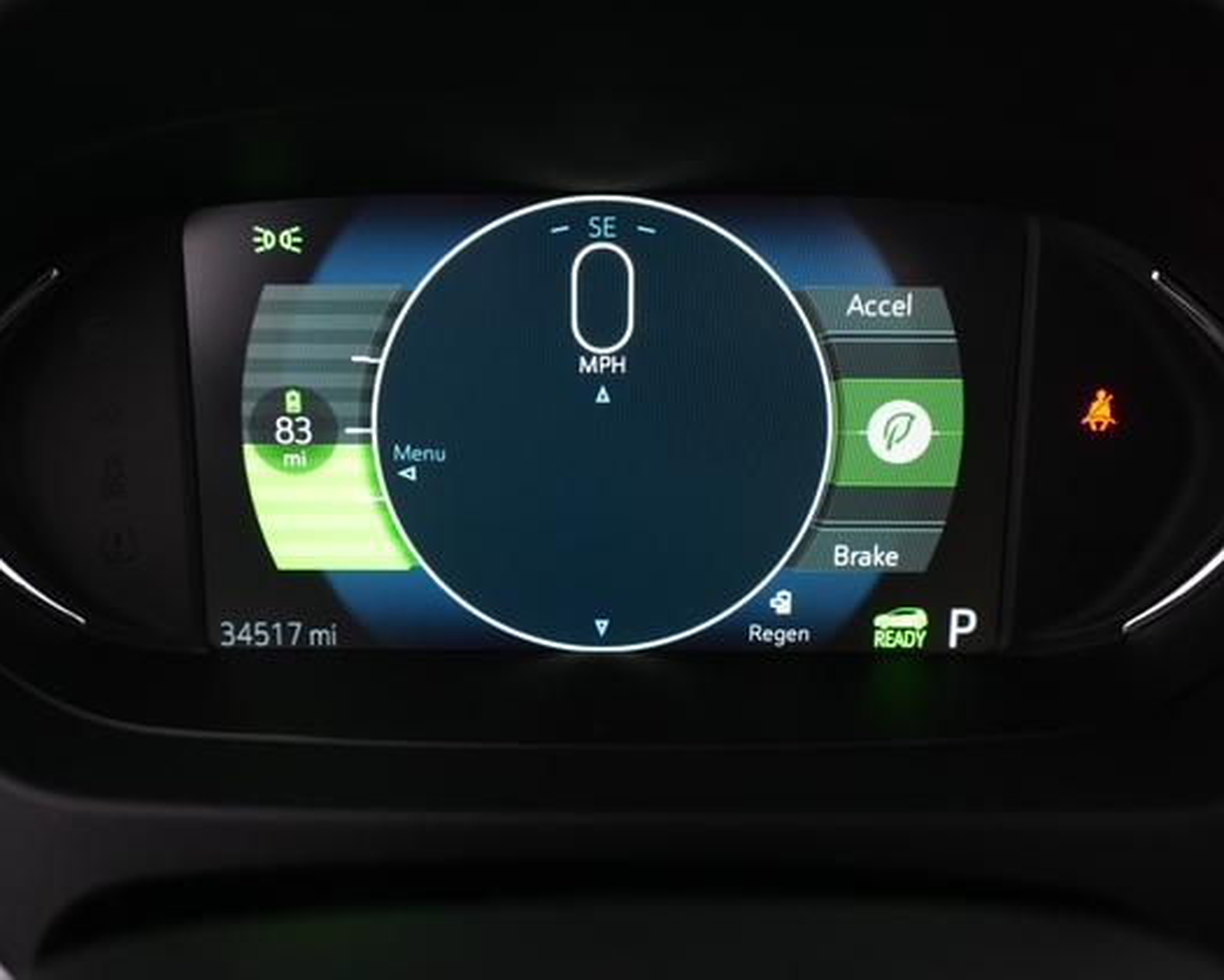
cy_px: 490
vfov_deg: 45.8
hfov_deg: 55.6
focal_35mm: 32
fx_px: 1159
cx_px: 593
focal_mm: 28
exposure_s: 1/100
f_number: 4.5
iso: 5000
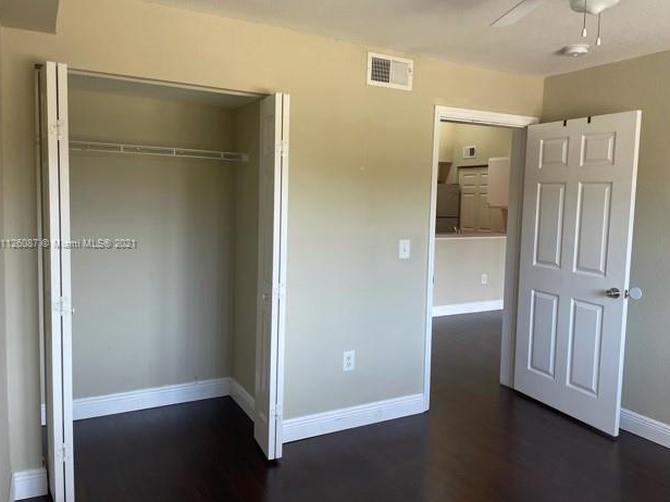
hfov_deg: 65.3
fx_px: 523
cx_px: 334
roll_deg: -1.6
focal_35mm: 27
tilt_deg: -5.0
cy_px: 244
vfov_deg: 51.3
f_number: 1.6
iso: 64
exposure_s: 1/60
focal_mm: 4.2
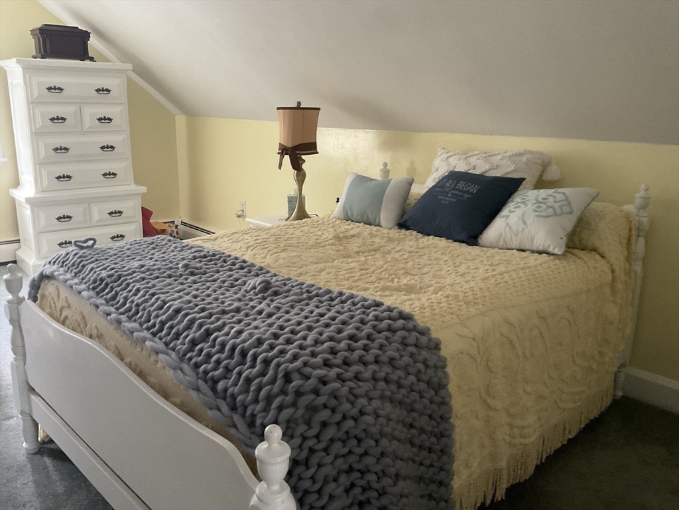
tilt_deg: -15.3
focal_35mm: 29
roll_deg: -2.0
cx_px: 340
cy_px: 255
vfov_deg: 48.2
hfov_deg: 61.7
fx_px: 569
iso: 320
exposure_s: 1/41
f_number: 1.8
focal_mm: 3
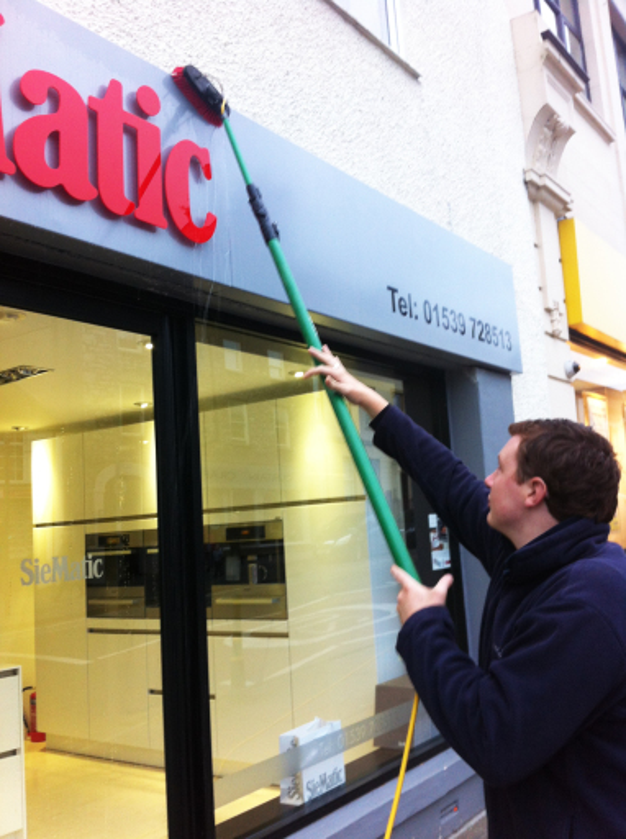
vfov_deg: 52.7
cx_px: 313
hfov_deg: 40.6
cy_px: 420
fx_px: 847
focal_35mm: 35
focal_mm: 3.85
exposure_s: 1/15
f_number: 2.8
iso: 80
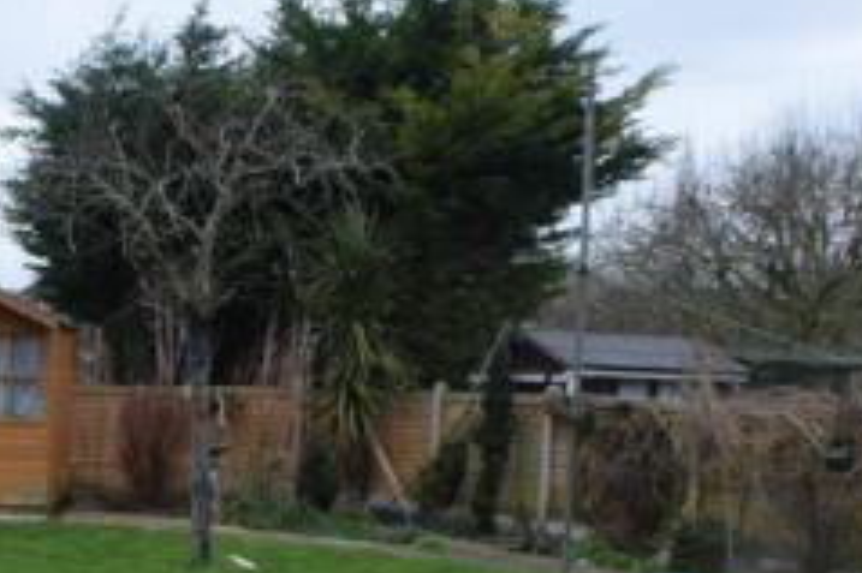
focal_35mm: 74
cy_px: 654
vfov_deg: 17.7
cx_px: 16
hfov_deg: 26.1
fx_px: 1771
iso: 400
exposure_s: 1/250
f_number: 8
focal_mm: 18
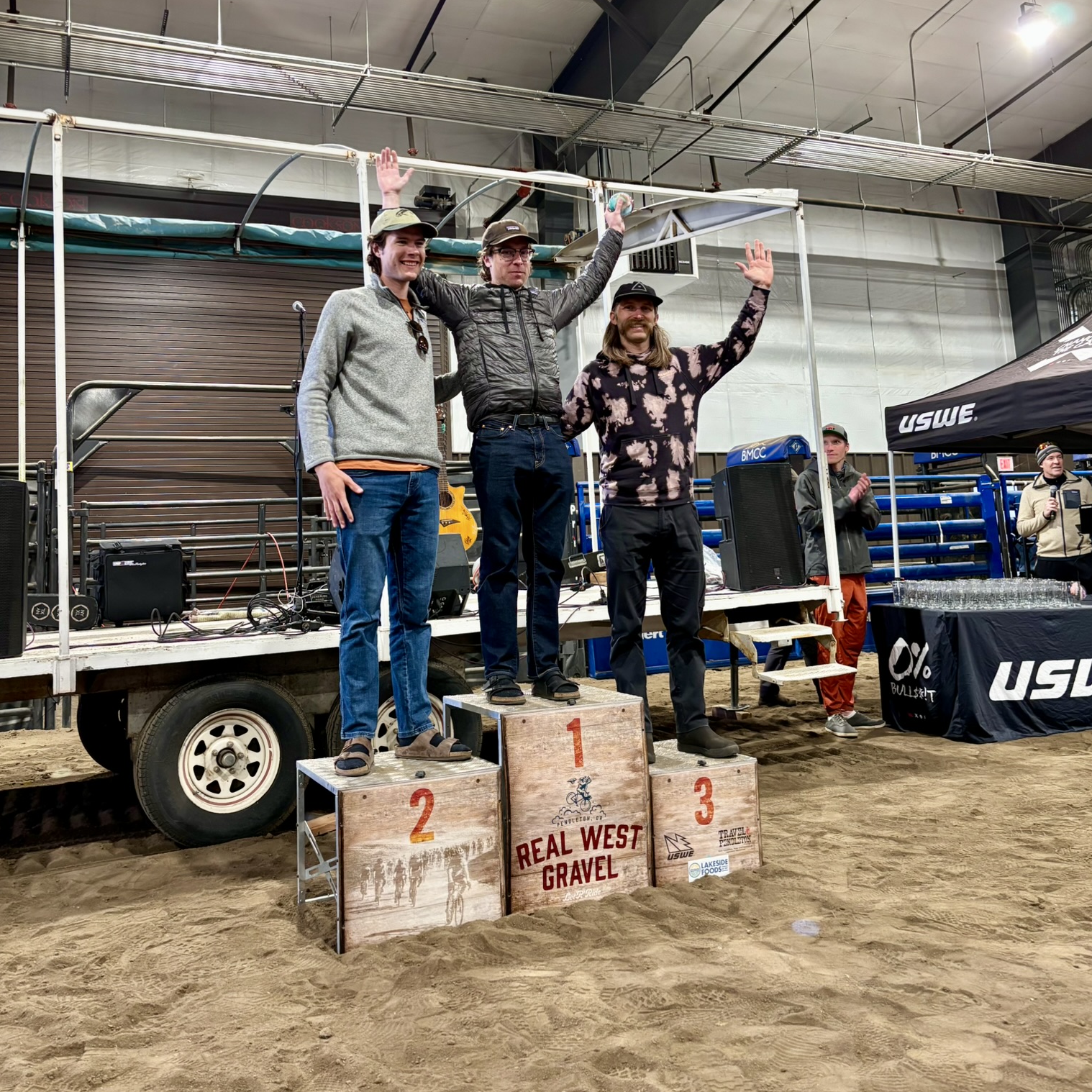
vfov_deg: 52.0
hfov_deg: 52.5
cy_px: 411
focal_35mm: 31
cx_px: 550
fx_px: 1106
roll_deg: +2.1
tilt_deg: +9.0
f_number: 1.6
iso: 250
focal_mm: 5.96
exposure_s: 1/60
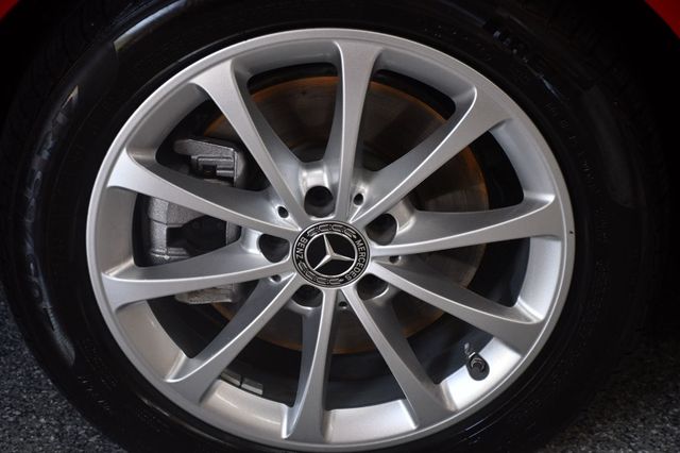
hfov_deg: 22.6
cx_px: 340
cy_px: 226
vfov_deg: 15.2
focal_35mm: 90
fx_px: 1699
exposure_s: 1/125
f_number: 5
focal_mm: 60
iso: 1000
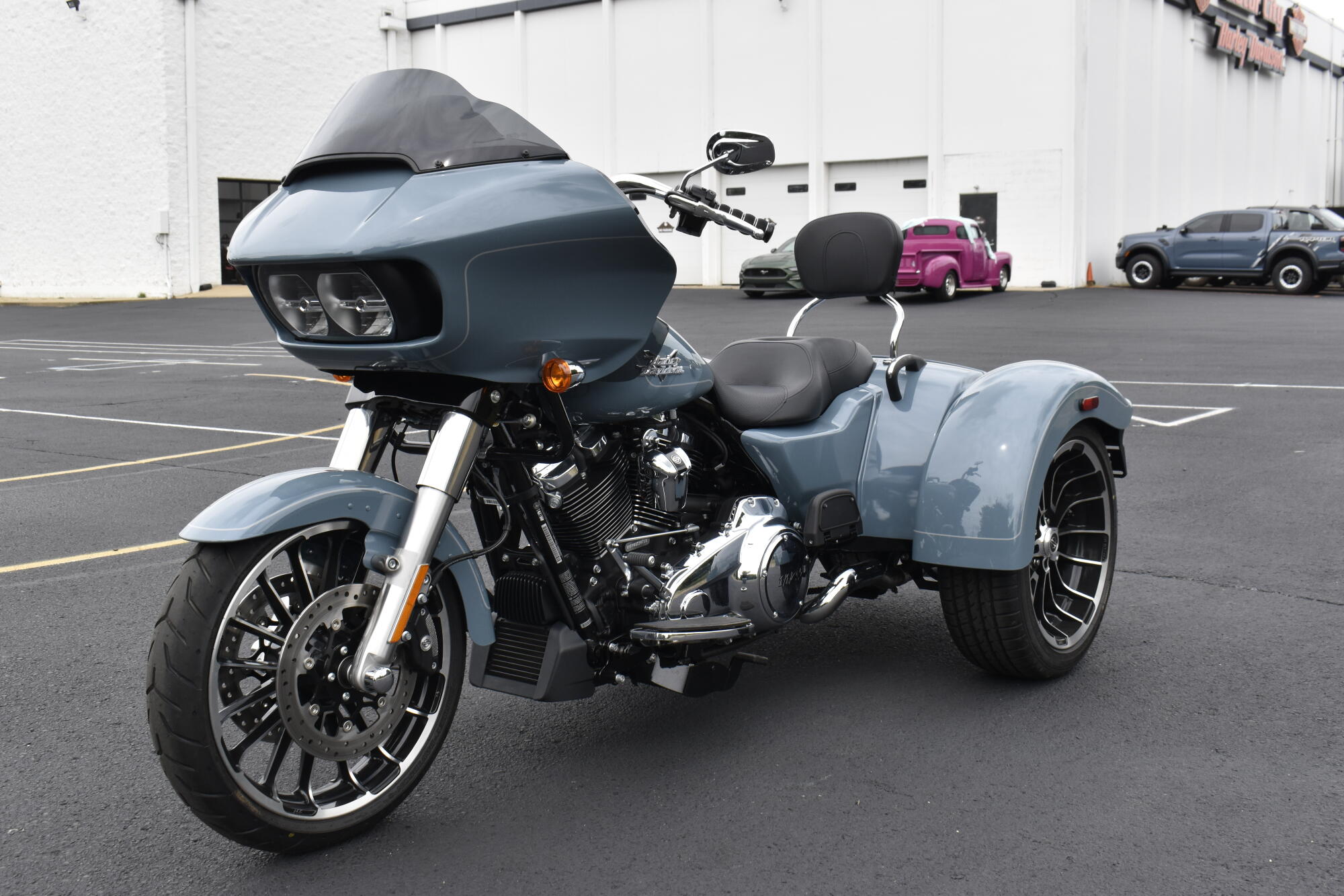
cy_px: 448
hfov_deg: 51.3
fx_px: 1400
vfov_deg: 35.5
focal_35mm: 38
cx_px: 672
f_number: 9
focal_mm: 25
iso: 400
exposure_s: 1/320
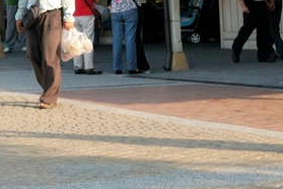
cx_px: 48
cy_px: -74
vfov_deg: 8.2
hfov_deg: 12.4
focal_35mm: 165
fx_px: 1297
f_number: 6.3
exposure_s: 1/500
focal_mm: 30
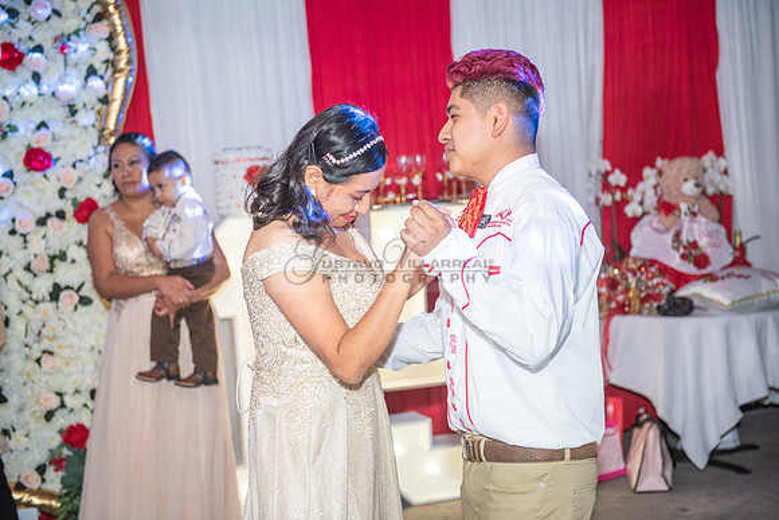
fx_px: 1342
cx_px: 390
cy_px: 260
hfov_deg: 32.4
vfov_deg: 21.9
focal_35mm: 62
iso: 800
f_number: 3.2
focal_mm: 62
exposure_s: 1/160
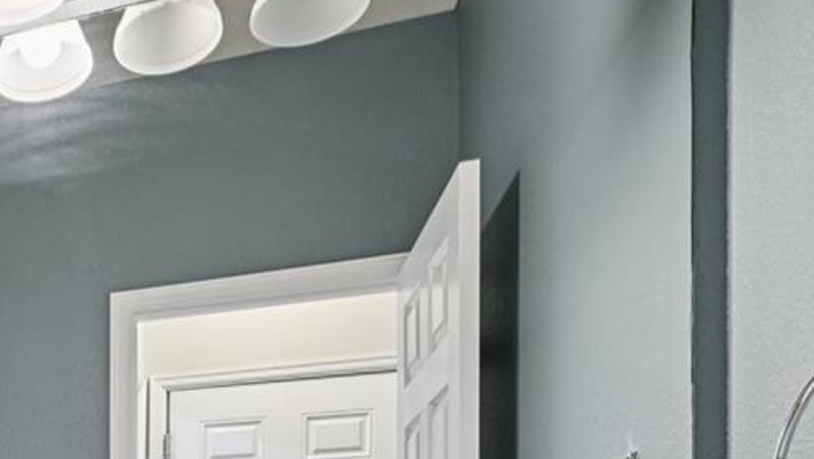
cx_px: -235
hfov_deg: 32.9
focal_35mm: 47
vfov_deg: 22.5
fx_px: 1015
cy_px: 613
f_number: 8
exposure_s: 1/5
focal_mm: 14
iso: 400
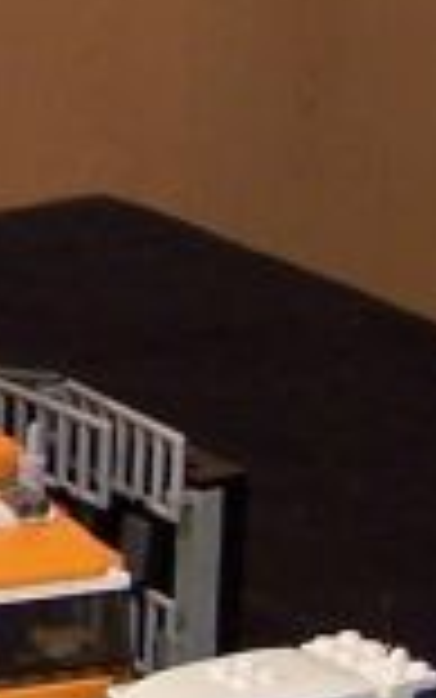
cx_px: -1402
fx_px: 6762
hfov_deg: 3.5
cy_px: 180
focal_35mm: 356
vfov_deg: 5.9
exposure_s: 1/2
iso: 80
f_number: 3
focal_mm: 8.5
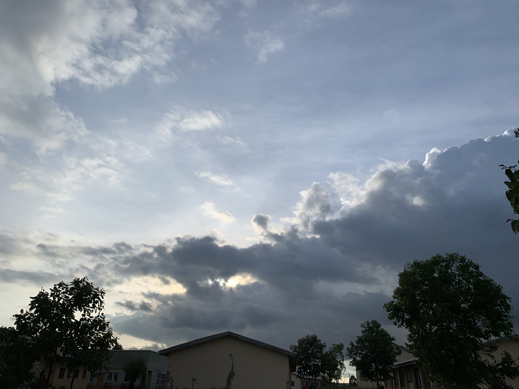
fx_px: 390
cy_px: 194
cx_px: 260
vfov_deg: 53.1
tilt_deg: +24.3
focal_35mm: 26
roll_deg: -0.8
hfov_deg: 67.3
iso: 25
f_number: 1.8
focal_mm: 4.25
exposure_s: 1/4902
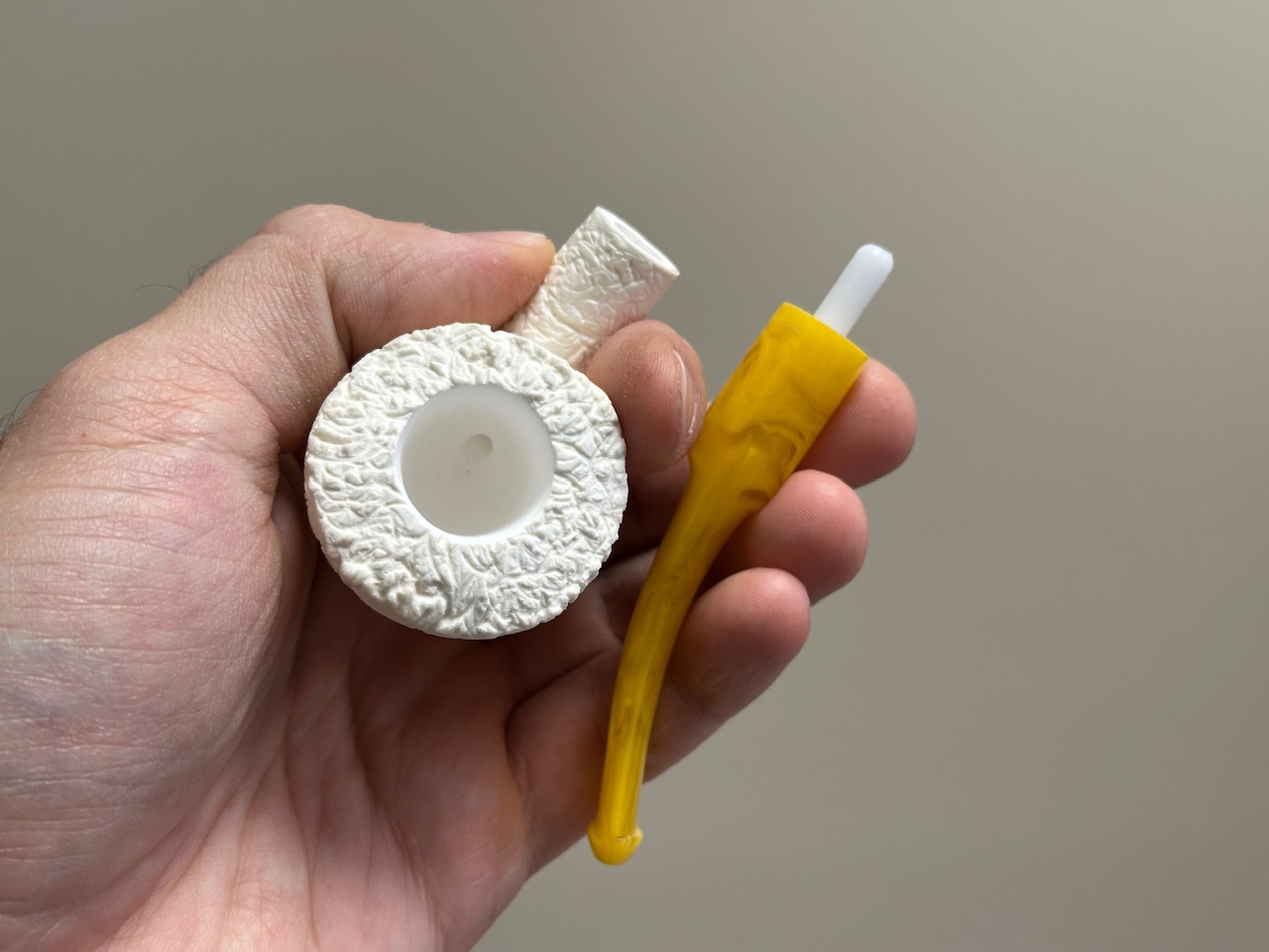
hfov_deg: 39.7
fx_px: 1760
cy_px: 476
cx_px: 634
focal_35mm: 48
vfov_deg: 30.3
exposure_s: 1/100
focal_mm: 6.86
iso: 80
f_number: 1.78
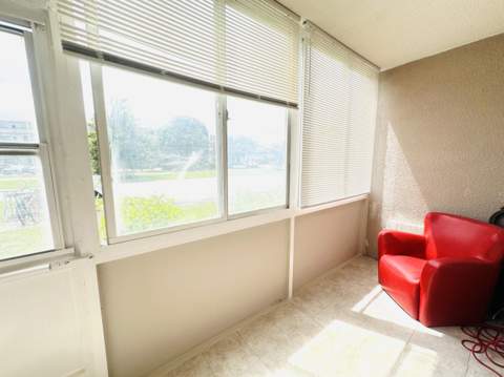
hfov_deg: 102.1
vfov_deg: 85.6
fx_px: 204
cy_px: 188
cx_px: 252
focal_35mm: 14
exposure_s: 1/287
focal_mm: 2.22
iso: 40
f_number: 2.2
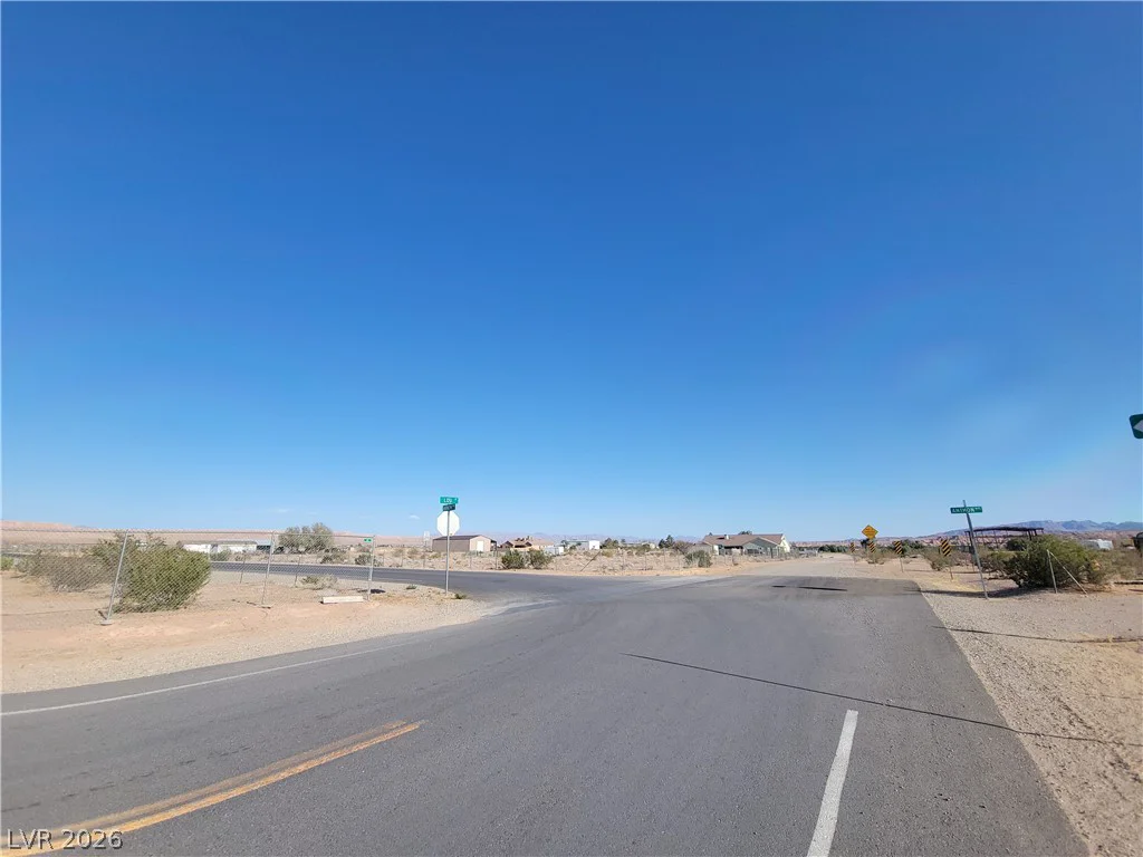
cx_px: 572
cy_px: 428
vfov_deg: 89.9
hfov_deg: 106.2
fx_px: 429
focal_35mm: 13
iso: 50
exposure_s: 1/1406
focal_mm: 2.2
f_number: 2.2
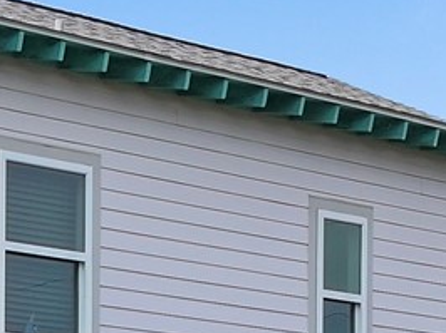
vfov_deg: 7.6
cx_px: -375
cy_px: 712
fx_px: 2381
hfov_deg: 10.1
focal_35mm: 185
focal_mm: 12.29
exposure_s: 1/2000
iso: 140
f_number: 2.8
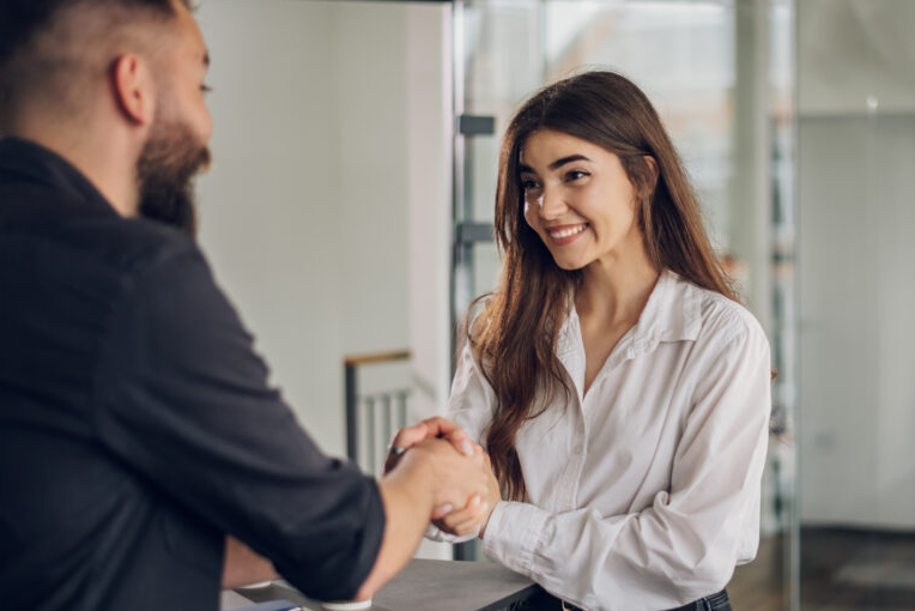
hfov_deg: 29.9
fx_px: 1703
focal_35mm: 67
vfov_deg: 20.3
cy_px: 308
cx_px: 596
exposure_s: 1/250
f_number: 1.8
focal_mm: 50
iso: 250
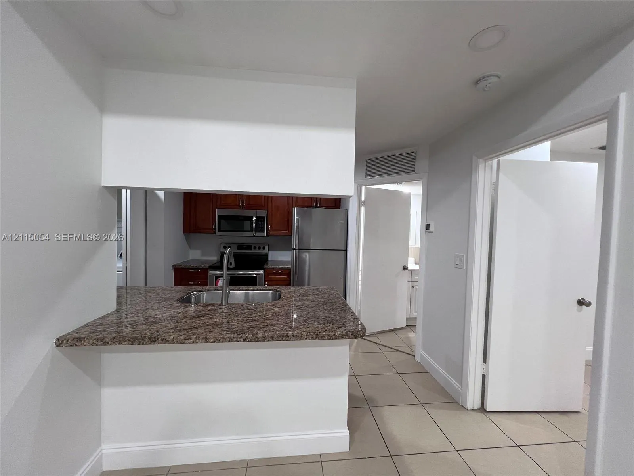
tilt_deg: -1.3
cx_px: 317
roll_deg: -1.7
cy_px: 238
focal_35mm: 13
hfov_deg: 106.2
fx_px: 238
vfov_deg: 89.9
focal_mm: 1.57
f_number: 1.8
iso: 125
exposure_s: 1/60
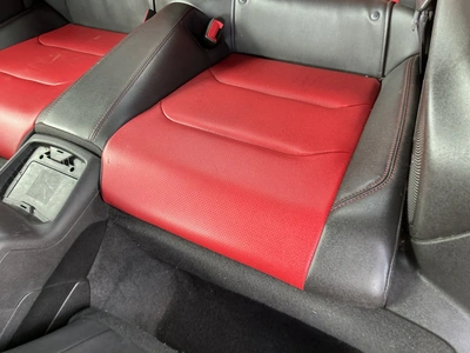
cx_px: 235
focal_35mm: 28
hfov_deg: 63.4
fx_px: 380
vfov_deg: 49.7
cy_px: 176
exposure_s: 1/68
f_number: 1.8
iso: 64
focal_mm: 3
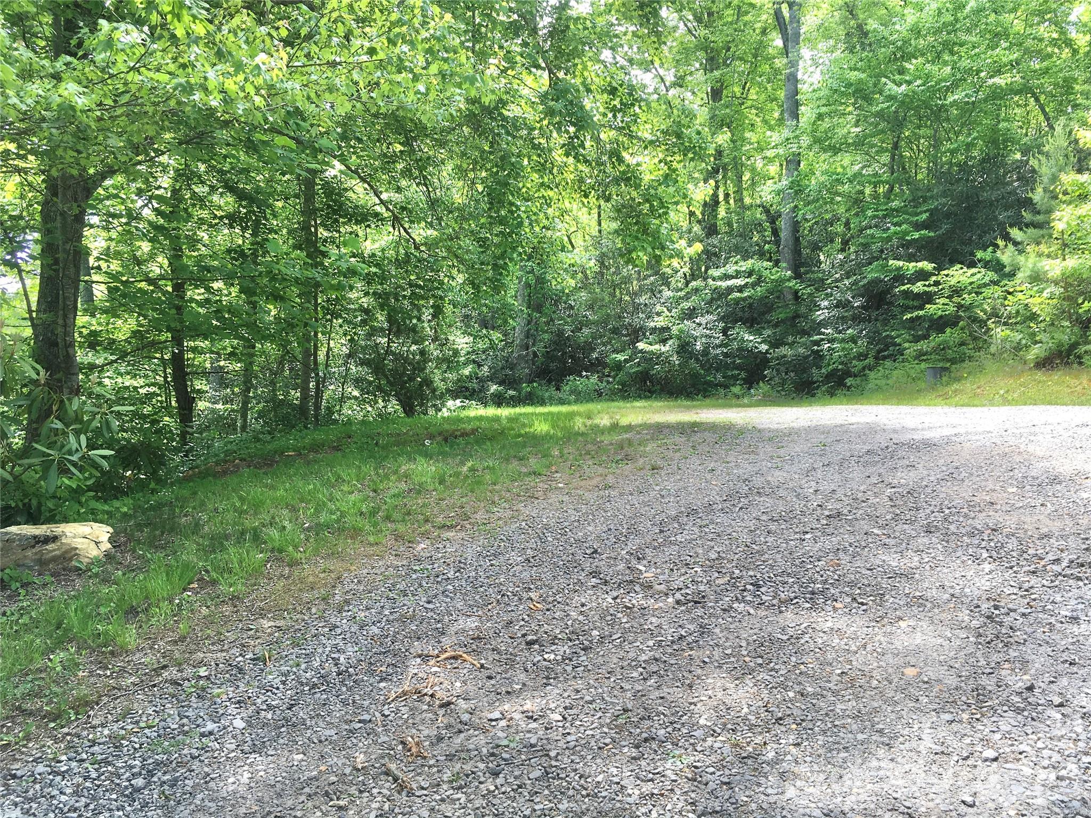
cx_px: 546
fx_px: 914
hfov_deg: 61.7
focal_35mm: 29
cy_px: 409
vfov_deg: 48.2
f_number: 2.2
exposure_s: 1/264
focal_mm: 4.15
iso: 25
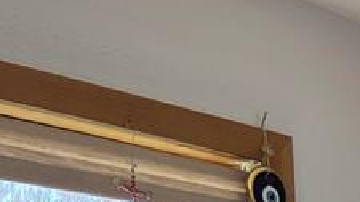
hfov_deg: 13.7
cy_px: 585
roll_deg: -0.8
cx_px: 755
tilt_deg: -8.4
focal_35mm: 129
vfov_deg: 8.1
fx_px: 1230
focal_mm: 5.7
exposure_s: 1/162
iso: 50
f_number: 1.5
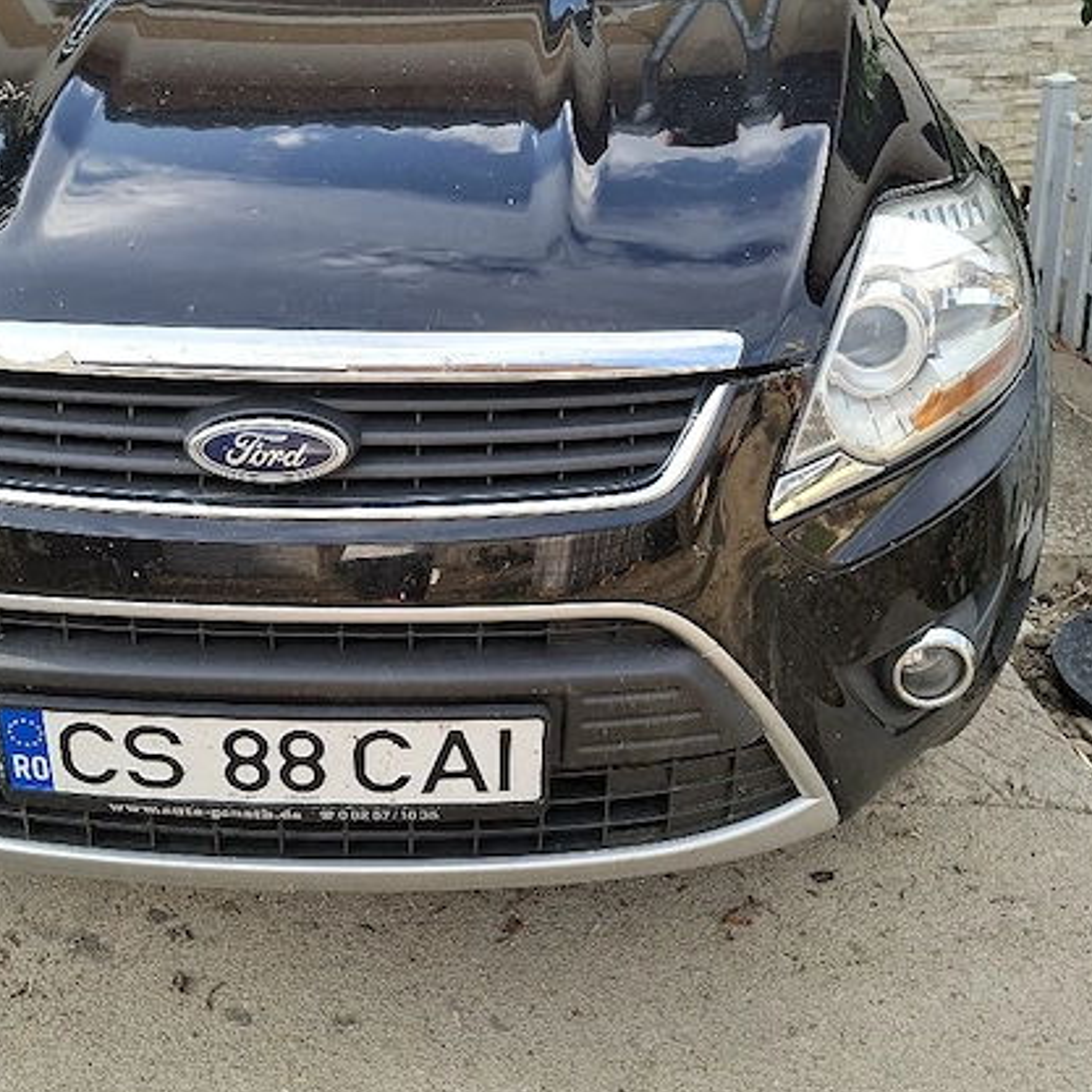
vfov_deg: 42.4
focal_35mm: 39
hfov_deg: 42.6
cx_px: 435
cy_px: 393
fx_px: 1392
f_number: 1.8
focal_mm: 5.54
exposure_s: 1/263
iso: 50
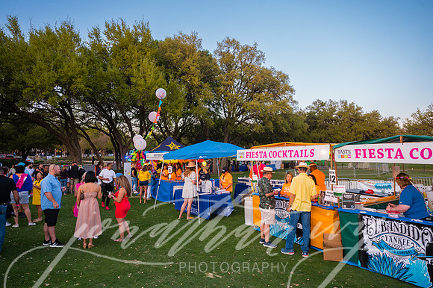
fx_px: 288
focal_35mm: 24
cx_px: 216
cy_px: 144
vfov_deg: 53.1
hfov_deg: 73.8
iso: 1250
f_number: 4
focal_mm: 24
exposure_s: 1/320
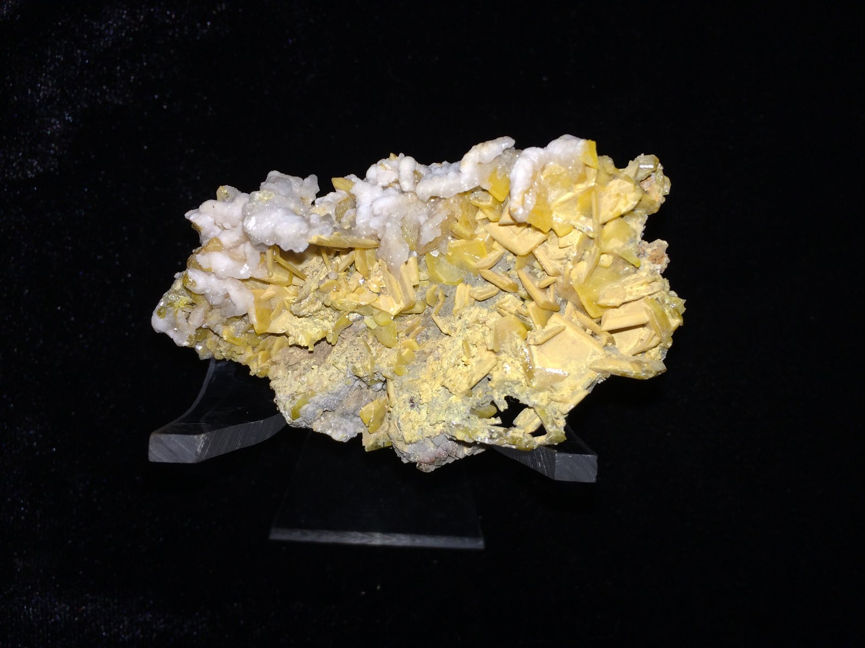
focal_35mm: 30
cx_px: 432
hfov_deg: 60.0
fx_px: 750
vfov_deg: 46.8
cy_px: 324
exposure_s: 1/342
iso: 32
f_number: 2.2
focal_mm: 4.12
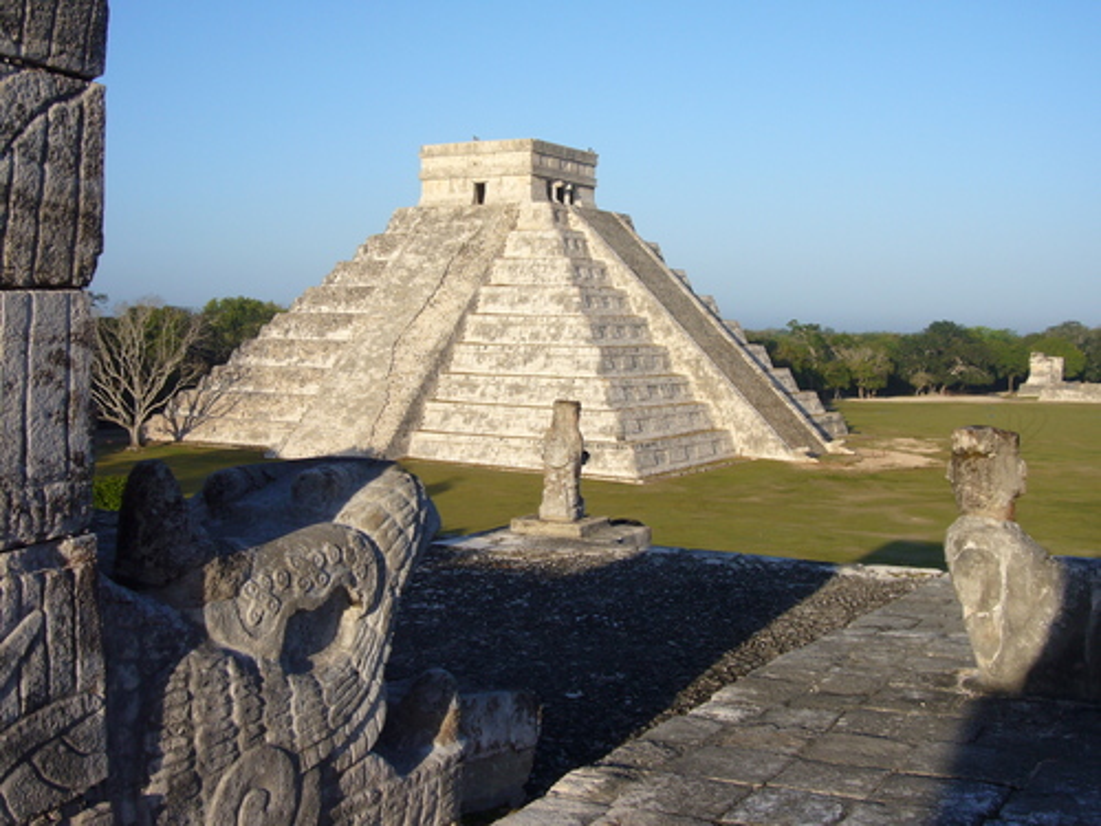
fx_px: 1463
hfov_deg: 41.2
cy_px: 413
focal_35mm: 46
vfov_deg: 31.5
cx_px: 550
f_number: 7.1
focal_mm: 7.5
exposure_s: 1/200
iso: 80
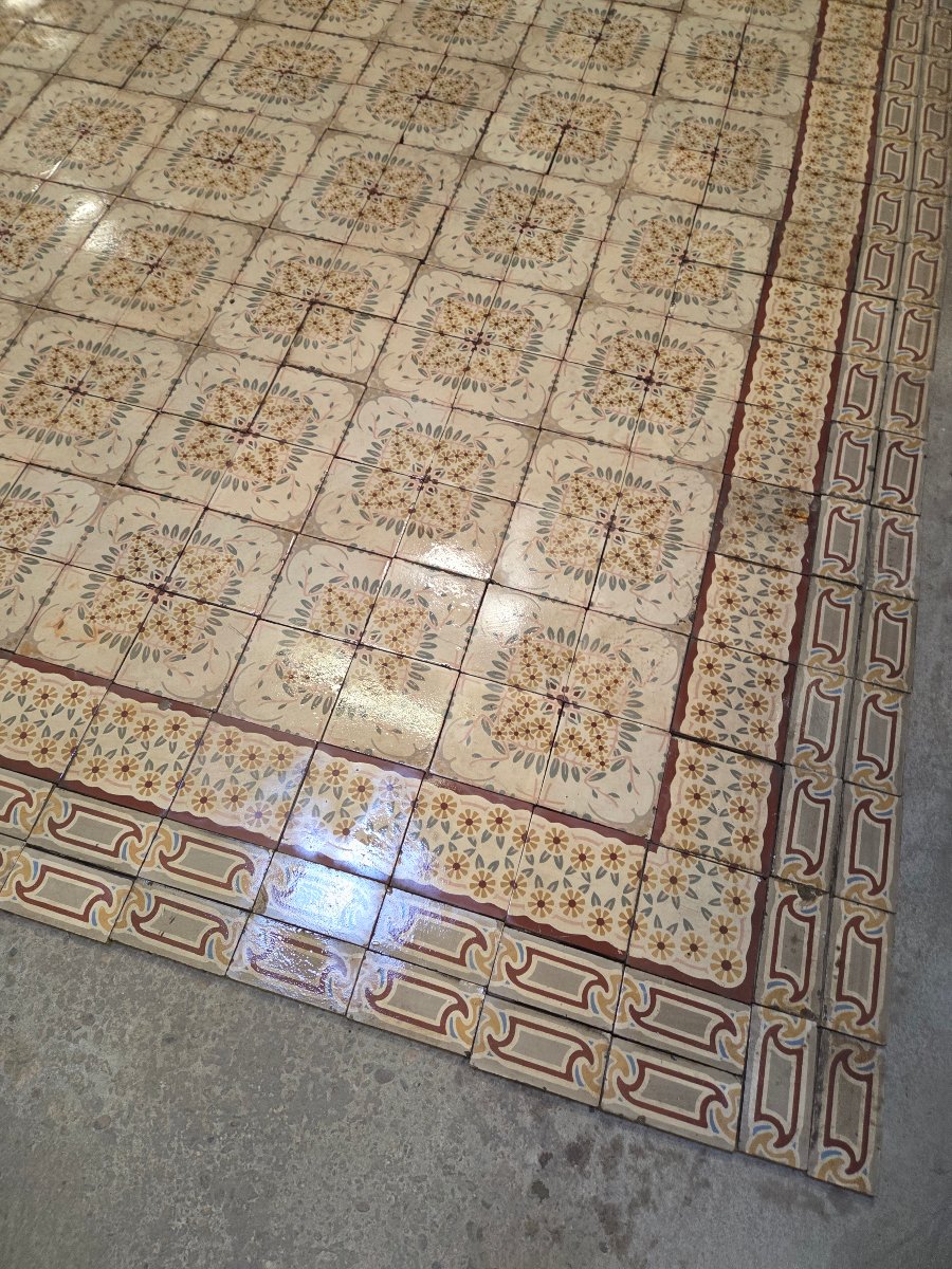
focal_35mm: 23
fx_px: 843
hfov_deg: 58.9
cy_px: 634
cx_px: 476
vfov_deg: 73.9
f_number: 1.8
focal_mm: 5.4
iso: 200
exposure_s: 1/100
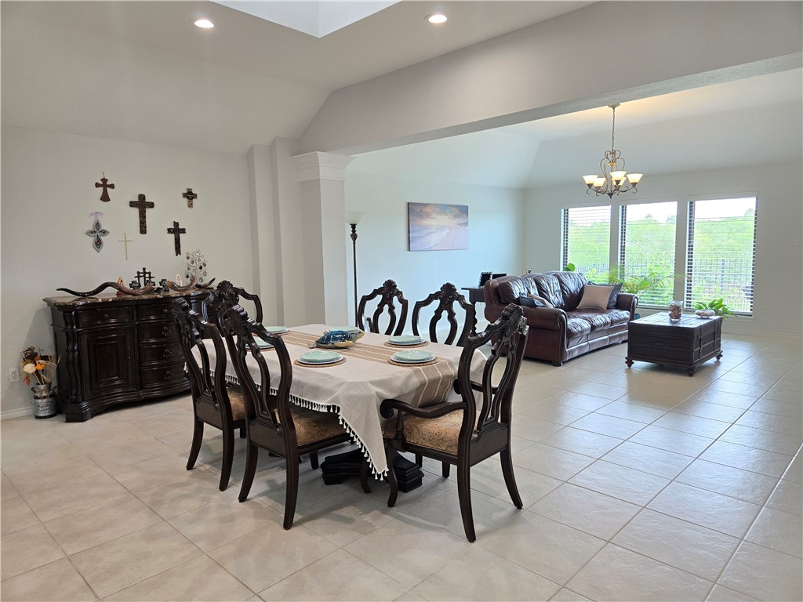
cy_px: 301
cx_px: 402
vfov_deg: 58.9
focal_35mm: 23
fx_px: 534
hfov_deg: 73.9
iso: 100
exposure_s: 1/120
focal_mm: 5.4
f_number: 1.8
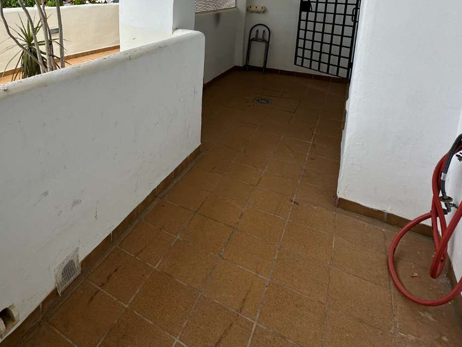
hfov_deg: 66.7
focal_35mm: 25
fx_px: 334
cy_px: 47
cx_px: 139
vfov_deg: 49.9
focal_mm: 2.22
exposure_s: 1/312
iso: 40
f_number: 2.2
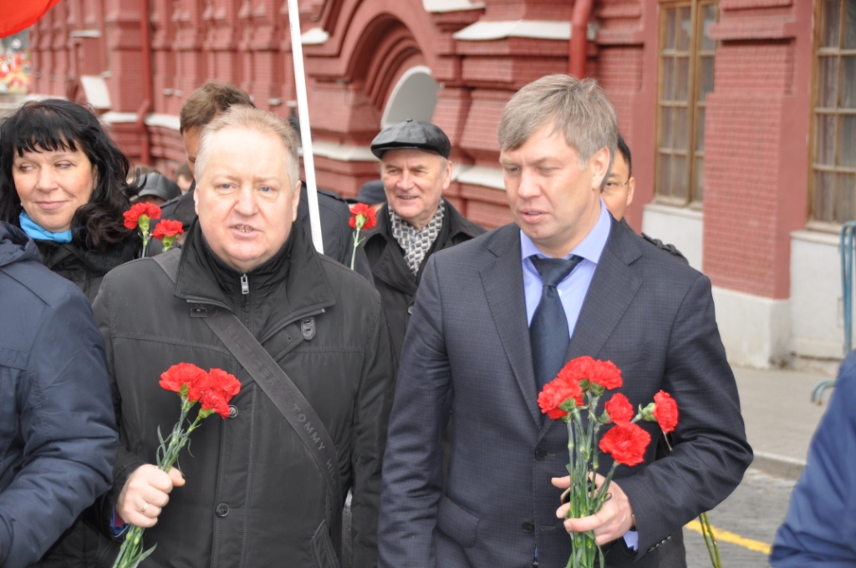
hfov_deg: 18.2
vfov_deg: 12.1
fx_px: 2672
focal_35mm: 112
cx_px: 428
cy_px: 284
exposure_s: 1/160
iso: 400
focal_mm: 75
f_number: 5
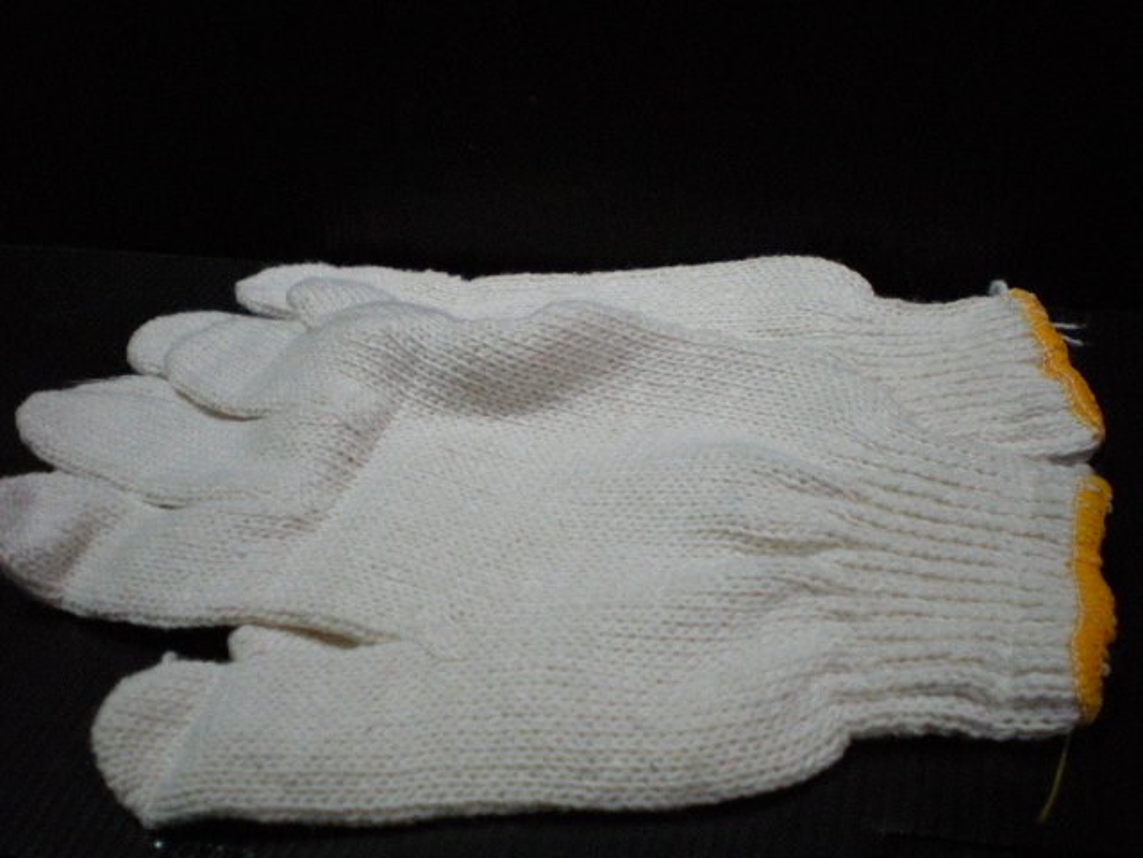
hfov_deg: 49.0
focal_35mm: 38
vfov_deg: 37.7
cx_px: 572
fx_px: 1255
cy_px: 429
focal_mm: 6.3
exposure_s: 1/28.1
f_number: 3.1
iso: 400
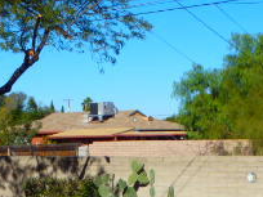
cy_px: 228
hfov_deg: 20.8
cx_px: 166
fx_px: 714
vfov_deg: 15.2
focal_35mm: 94
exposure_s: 1/200
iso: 125
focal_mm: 5.4
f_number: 11
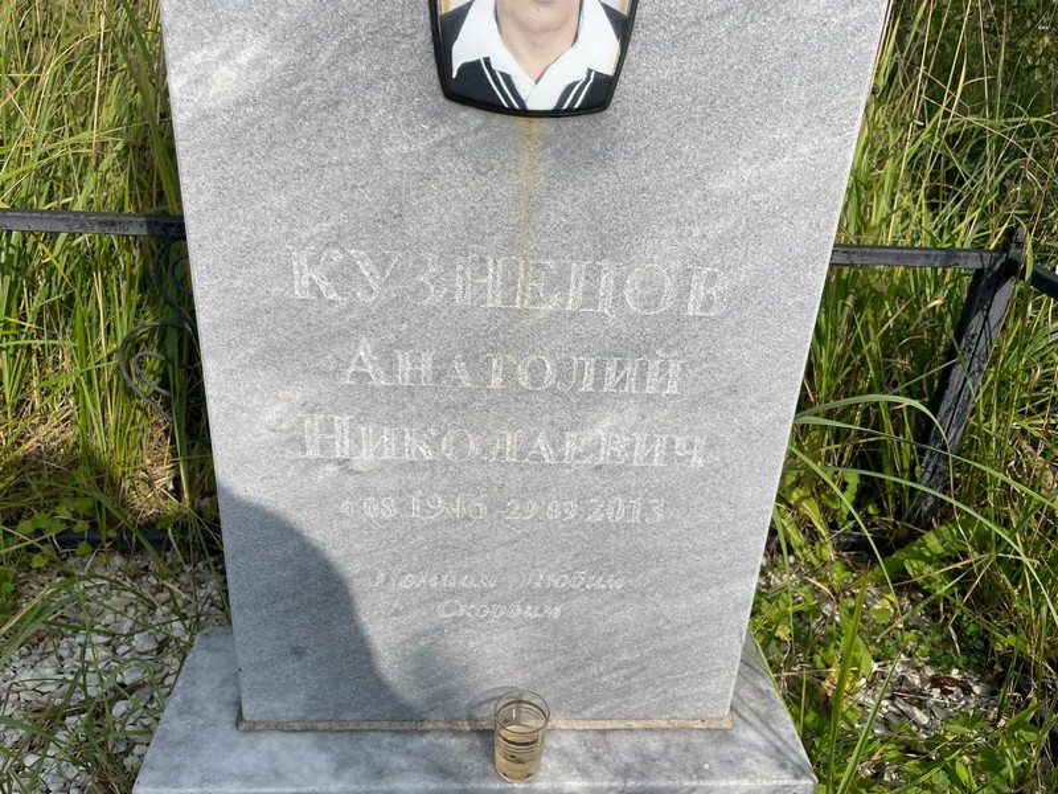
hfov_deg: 67.3
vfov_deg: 53.1
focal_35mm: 26
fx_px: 795
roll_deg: -4.3
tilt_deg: -25.9
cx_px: 529
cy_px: 397
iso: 32
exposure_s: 1/6135
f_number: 1.6
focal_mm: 4.2
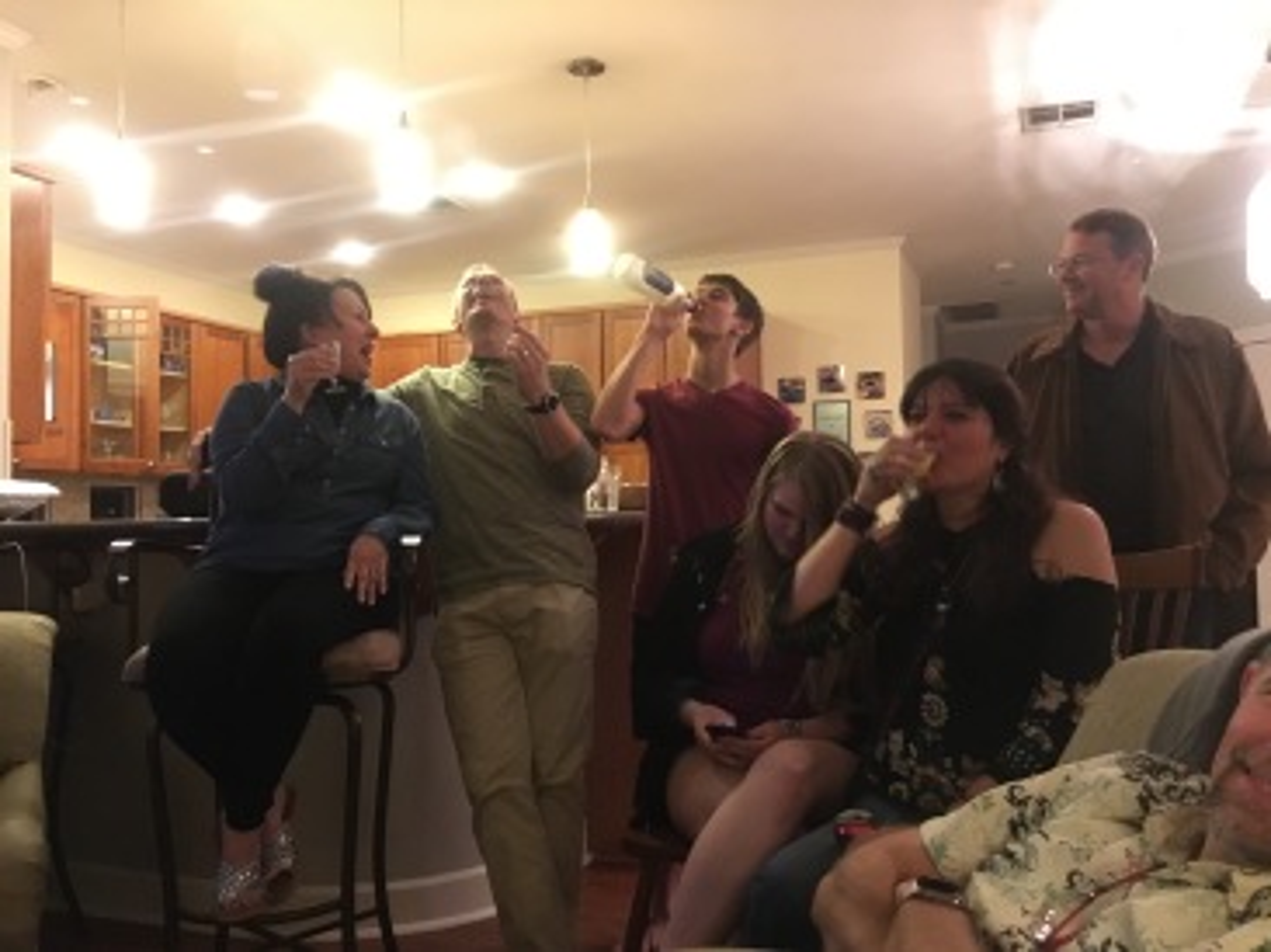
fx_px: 1064
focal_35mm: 29
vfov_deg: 48.2
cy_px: 476
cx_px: 636
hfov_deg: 61.7
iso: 320
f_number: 2.2
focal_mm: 4.15
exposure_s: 1/15
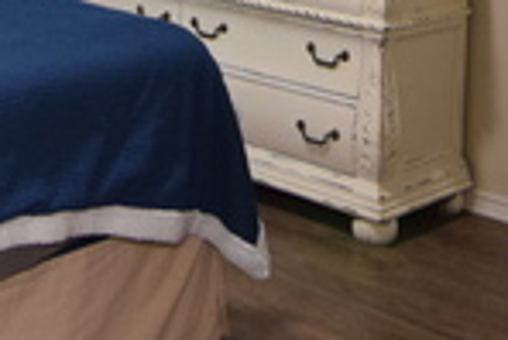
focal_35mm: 84
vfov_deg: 14.7
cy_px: -230
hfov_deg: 24.2
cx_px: 189
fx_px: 1180
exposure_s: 1/20
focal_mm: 11
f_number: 3.5
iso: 1000
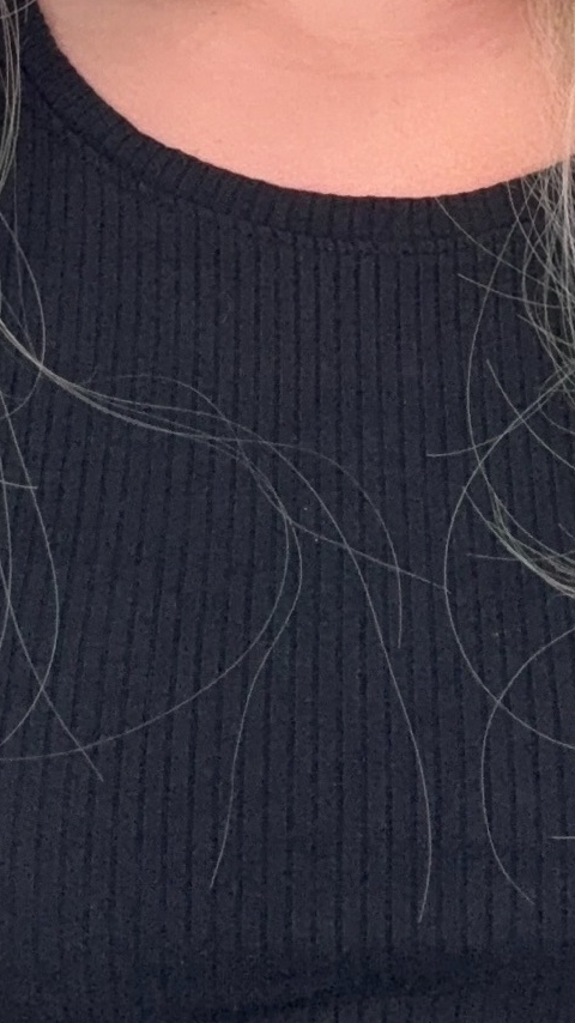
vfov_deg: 19.3
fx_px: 2875
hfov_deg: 11.4
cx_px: 337
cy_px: -132
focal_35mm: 106
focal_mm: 2.69
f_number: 1.9
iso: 80
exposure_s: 1/92
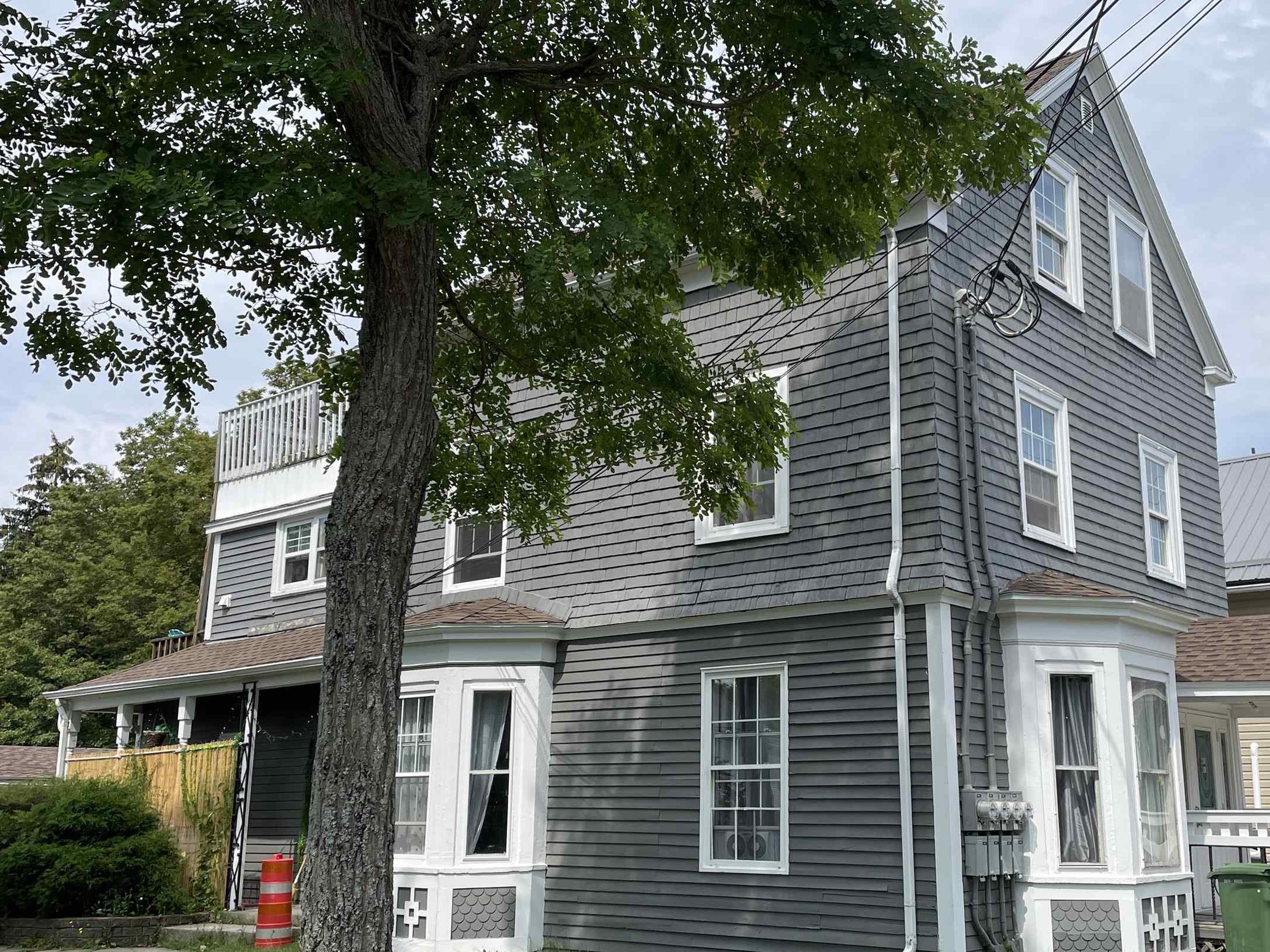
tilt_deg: +12.5
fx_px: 1357
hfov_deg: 49.8
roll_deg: +0.6
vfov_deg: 38.6
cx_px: 761
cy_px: 517
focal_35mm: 37
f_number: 1.6
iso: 32
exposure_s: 1/2747
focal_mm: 4.2
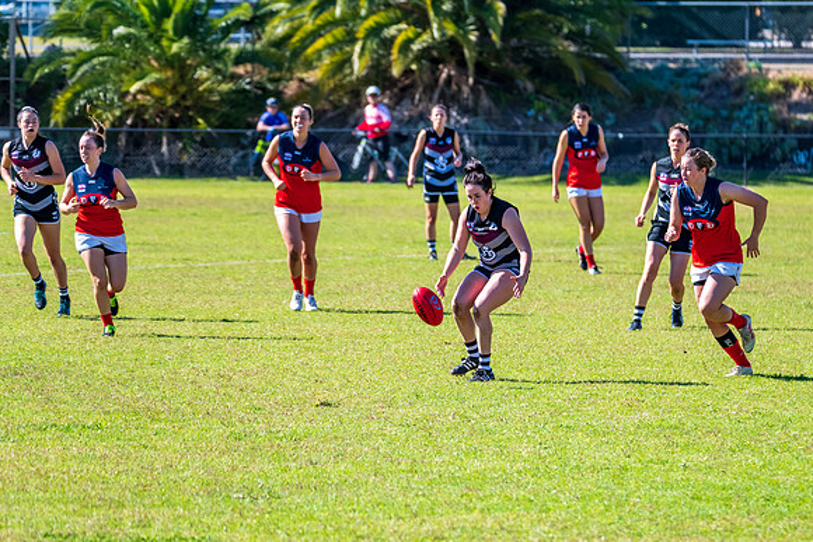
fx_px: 6679
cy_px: 321
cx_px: 481
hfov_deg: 7.0
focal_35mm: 296
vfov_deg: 4.7
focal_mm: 250
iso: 800
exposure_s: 1/2000
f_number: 6.3
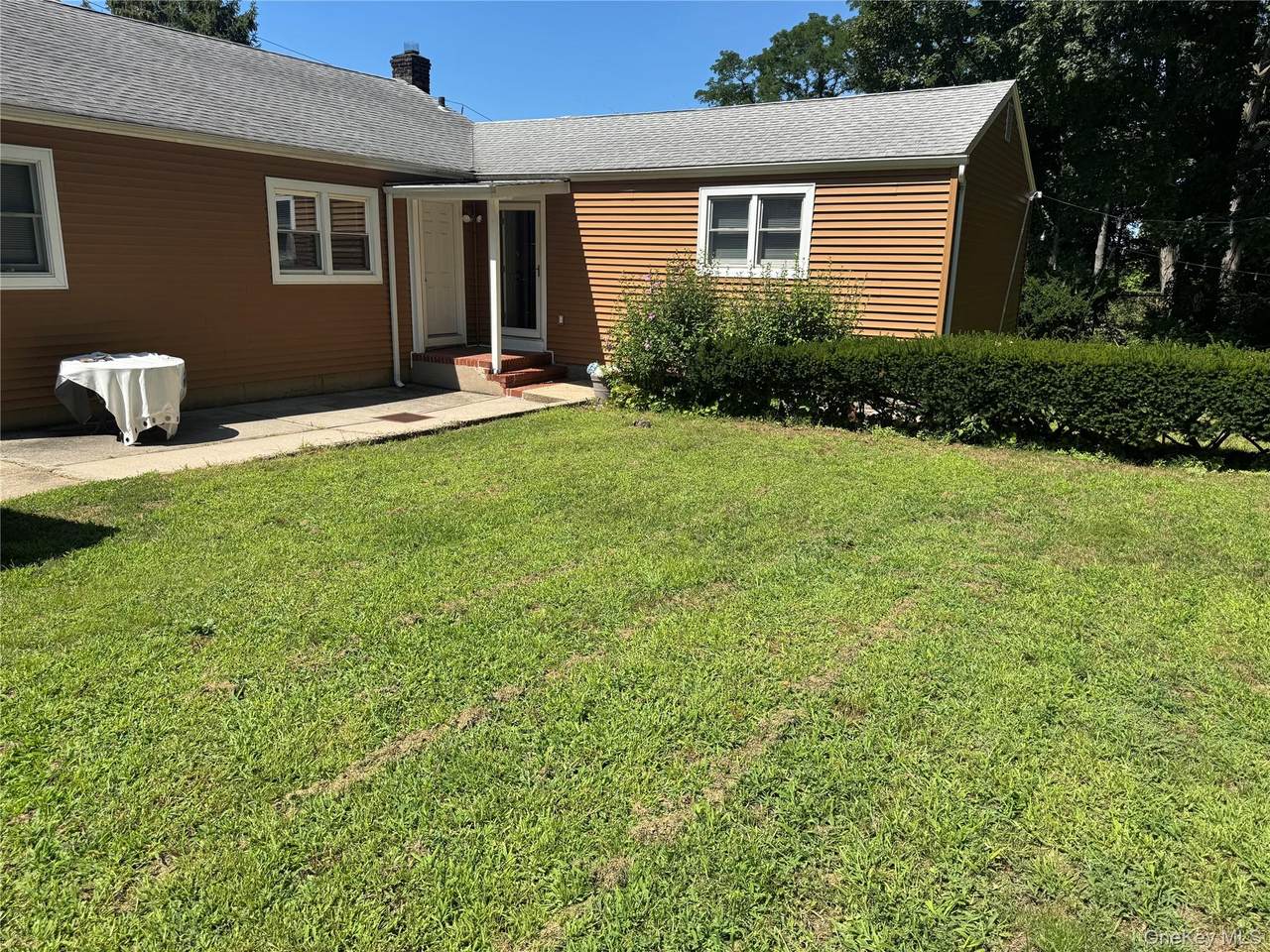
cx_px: 635
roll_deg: -0.9
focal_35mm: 24
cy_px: 476
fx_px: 881
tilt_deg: -12.9
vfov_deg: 56.8
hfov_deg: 71.6
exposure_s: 1/3247
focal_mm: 6.76
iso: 80
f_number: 1.78
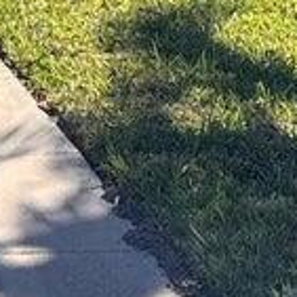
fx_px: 2155
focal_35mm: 222
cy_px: -438
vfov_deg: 7.3
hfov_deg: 7.9
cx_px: 159
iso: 50
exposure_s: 1/2457
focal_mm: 5.7
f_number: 1.5
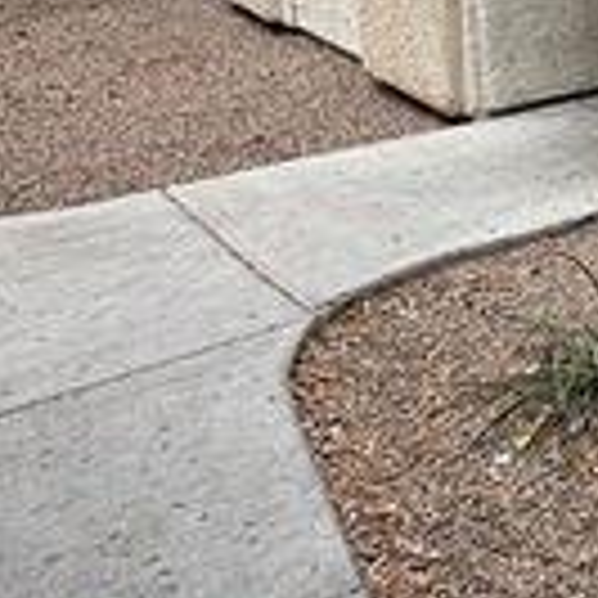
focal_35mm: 62
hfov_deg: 21.7
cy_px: -16
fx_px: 1212
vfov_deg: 26.1
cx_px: 967
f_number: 2.2
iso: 50
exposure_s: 1/502
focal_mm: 2.22
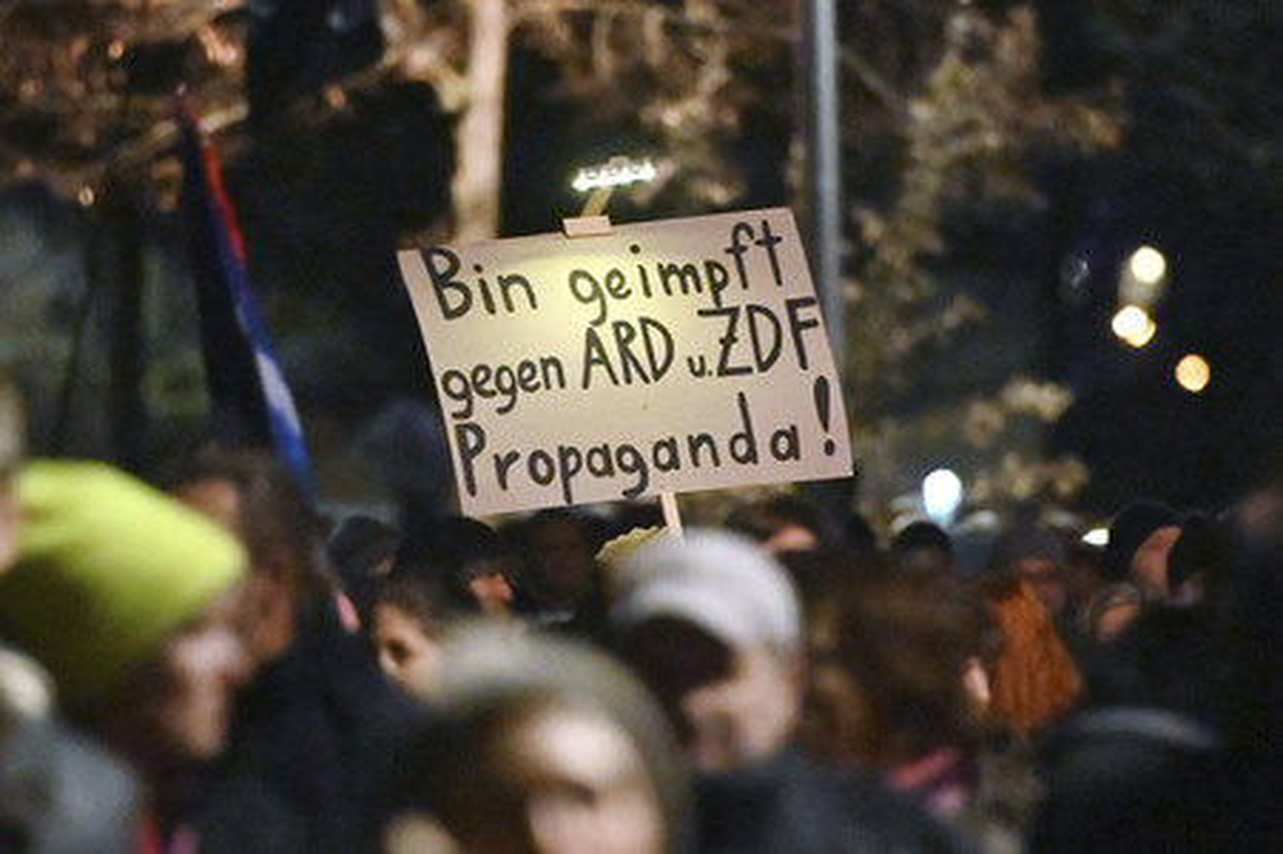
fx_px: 7122
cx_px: 642
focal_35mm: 200
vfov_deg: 6.9
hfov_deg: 10.3
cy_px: 427
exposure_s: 1/320
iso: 20000
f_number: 2.8
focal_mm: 200
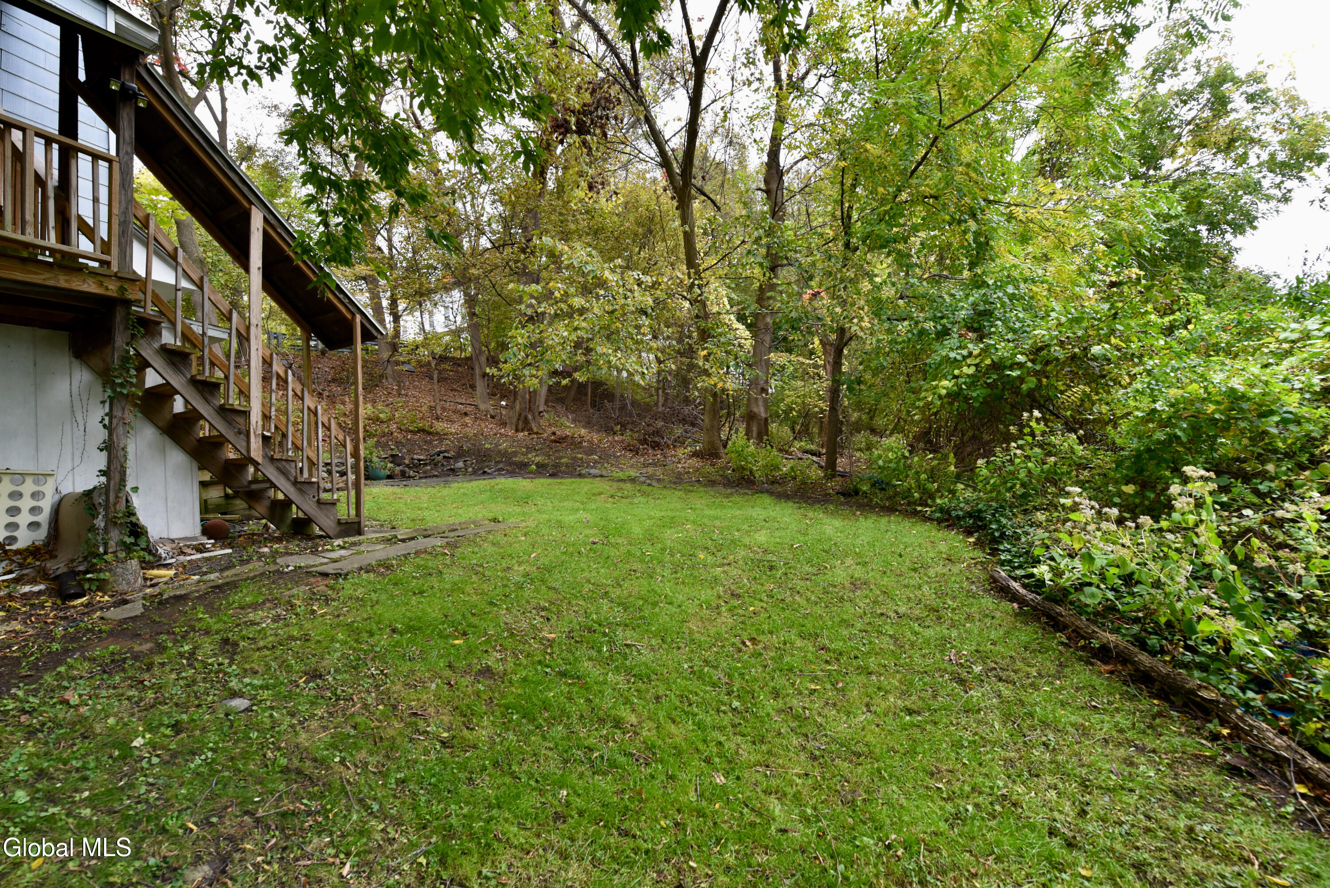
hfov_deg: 104.2
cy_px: 444
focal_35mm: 14
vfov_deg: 81.3
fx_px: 517
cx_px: 665
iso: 800
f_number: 6.3
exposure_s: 1/160
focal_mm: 14
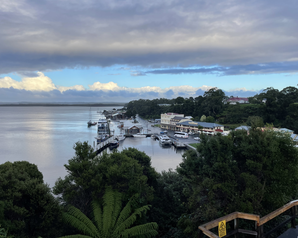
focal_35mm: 28
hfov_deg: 62.2
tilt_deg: -2.0
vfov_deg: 51.5
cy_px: 116
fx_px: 247
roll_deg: -0.2
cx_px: 144
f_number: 1.6
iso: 32
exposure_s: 1/1147
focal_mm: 4.2
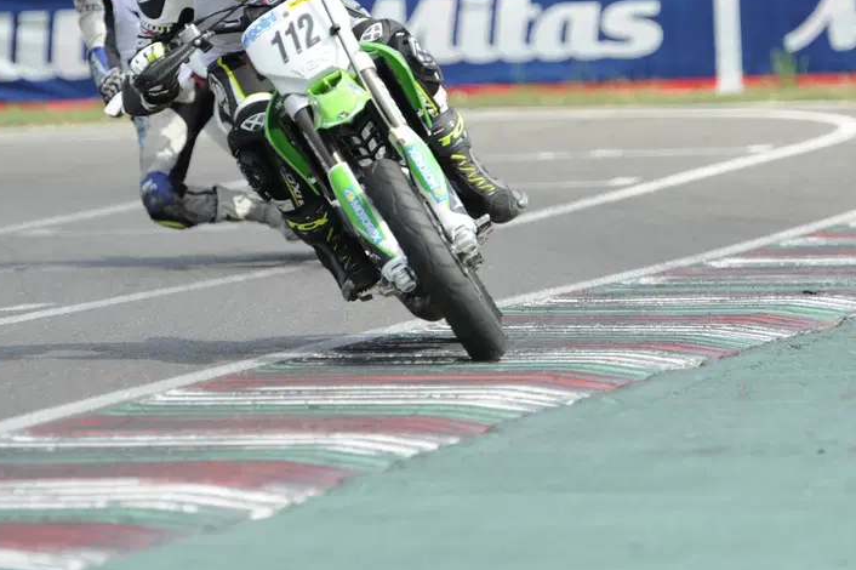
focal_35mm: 408
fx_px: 9696
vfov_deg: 3.4
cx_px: 382
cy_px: 146
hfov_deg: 5.1
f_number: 4
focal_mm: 240
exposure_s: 1/1250
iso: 200
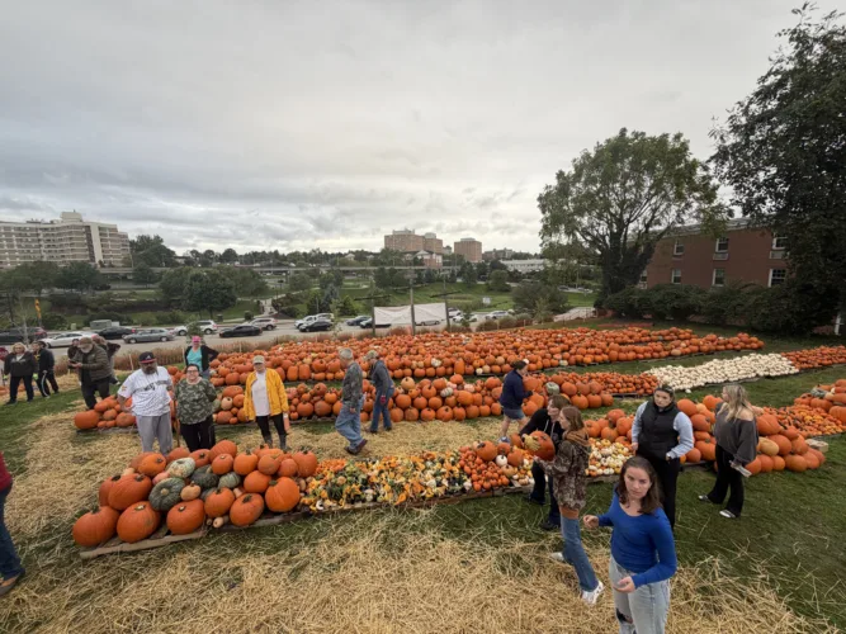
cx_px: 423
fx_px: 342
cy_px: 317
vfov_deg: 85.7
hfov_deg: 102.1
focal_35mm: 14
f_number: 2.2
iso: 80
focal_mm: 2.22
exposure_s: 1/121
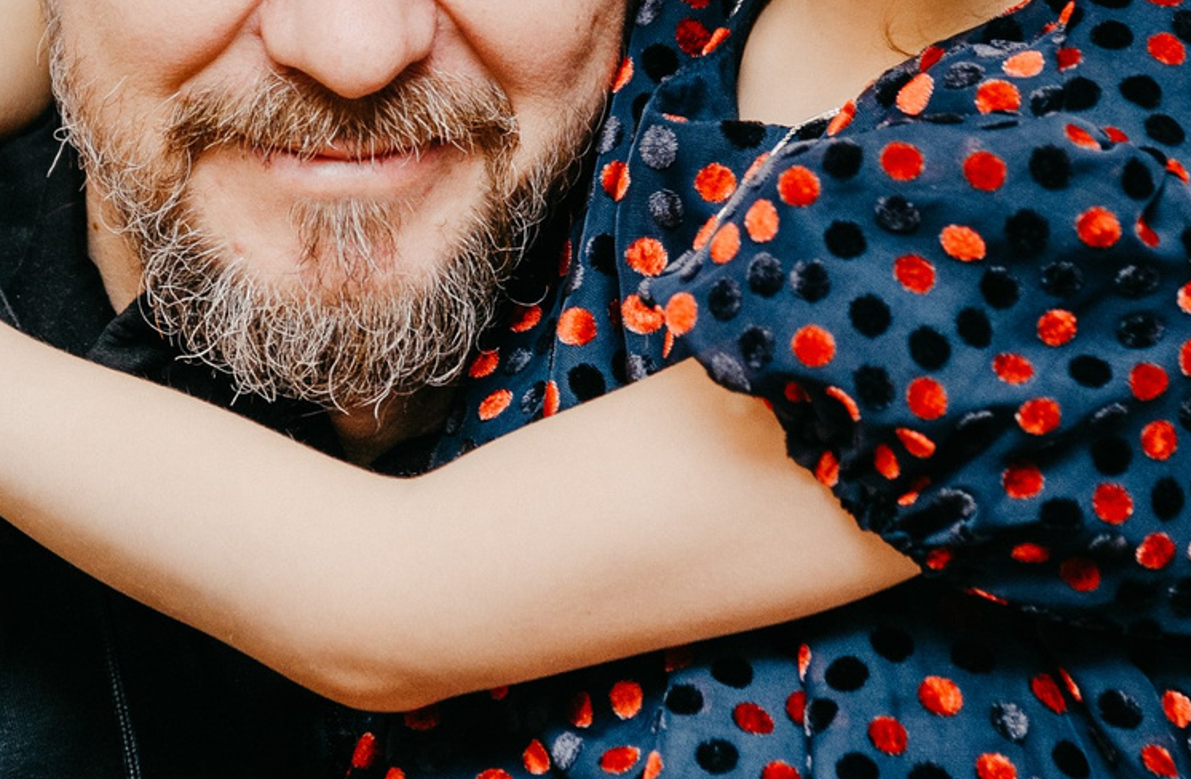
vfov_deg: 5.1
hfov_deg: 7.9
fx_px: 8650
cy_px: -321
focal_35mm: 263
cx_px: 288
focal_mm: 70
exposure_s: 1/160
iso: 250
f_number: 4
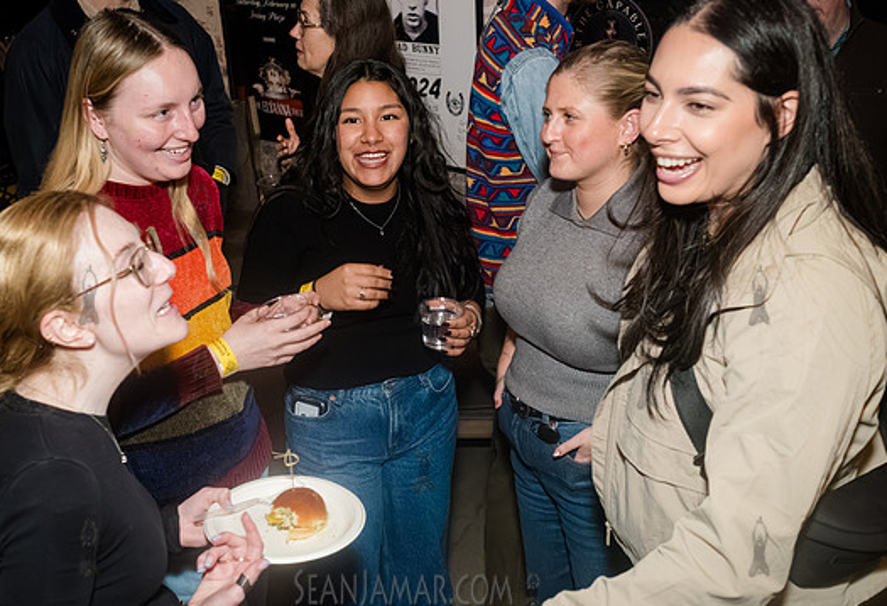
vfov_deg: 33.2
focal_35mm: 41
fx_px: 1018
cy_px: 308
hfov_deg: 47.0
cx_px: 390
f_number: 5
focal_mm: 35
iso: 8000
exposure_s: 1/400
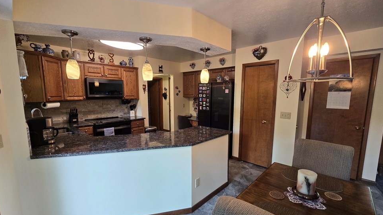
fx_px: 152
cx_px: 188
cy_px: 116
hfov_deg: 103.0
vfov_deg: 70.4
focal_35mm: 15
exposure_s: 1/60
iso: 100
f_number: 2.2
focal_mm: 2.2
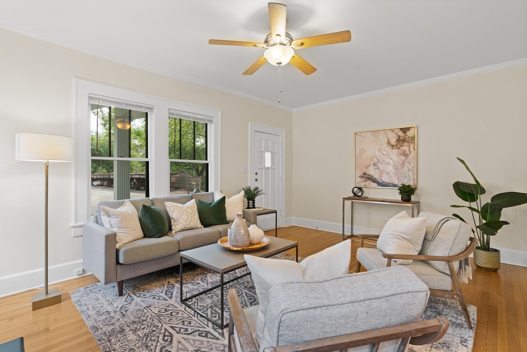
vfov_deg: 70.5
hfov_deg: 93.3
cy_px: 176
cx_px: 264
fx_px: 249
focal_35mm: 17
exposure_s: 1/8
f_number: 8
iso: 2000
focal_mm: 17
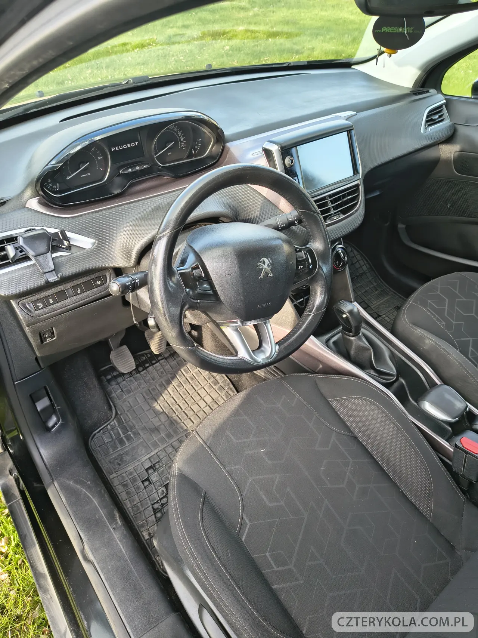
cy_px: 319
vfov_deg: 71.6
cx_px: 239
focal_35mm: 24
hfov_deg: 56.8
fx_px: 442
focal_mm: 5.56
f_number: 1.8
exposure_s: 1/100
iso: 120
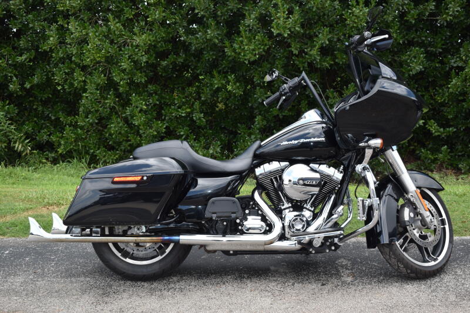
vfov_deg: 29.9
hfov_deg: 43.6
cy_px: 156
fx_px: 587
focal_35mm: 45
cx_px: 235
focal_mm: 30
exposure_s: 1/200
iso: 100
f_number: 6.3
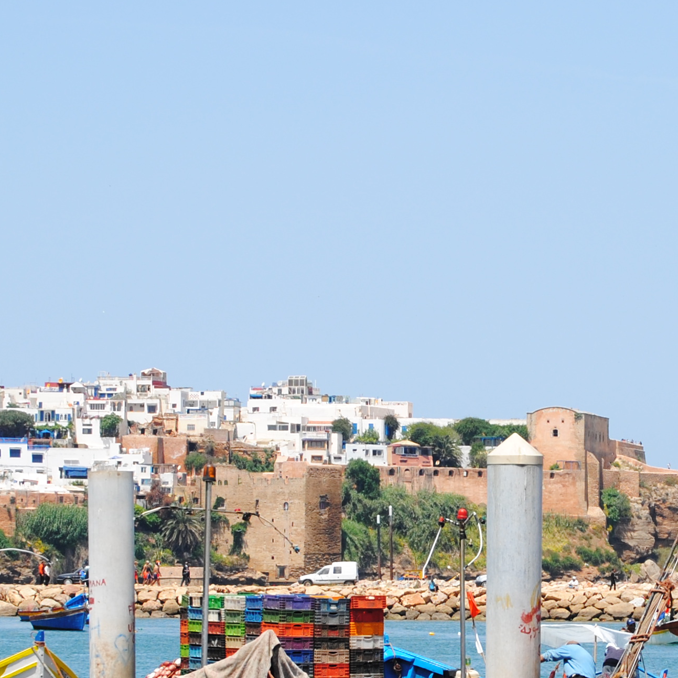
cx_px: 485
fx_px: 4660
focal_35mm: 210
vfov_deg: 8.3
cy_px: 522
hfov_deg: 8.3
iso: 100
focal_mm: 55
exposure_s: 1/250
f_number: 8
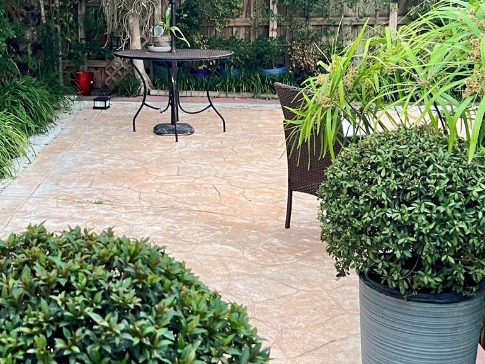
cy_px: 125
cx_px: 173
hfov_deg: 35.3
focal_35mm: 54
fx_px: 757
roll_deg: +0.3
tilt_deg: -10.0
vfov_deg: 26.9
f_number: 1.5
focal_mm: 5.7
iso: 640
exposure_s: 1/34
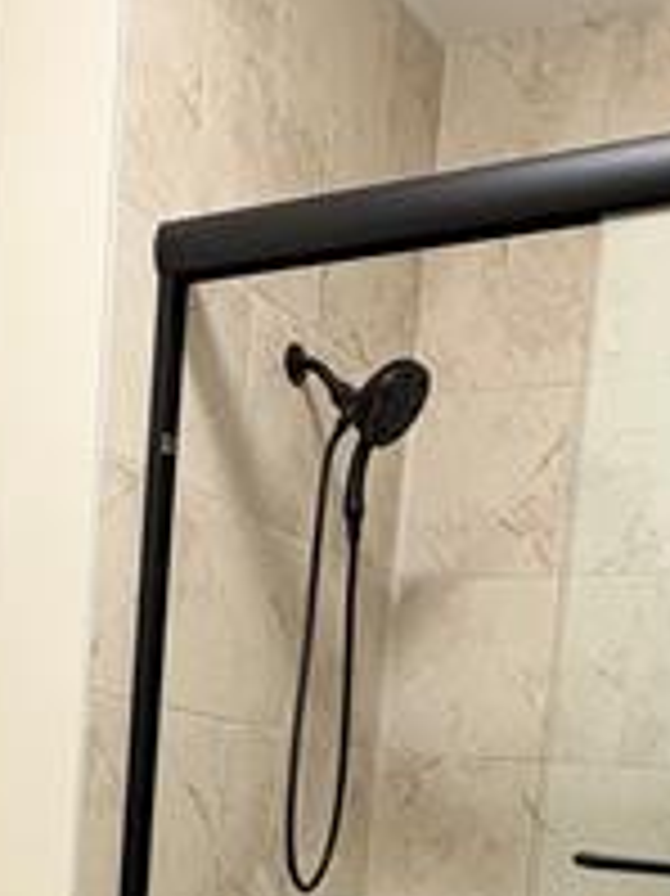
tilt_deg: -8.2
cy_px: 1072
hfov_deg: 27.0
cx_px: 369
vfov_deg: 30.3
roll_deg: -5.7
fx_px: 1395
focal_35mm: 54
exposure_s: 1/60
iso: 160
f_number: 2.2
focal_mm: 2.22
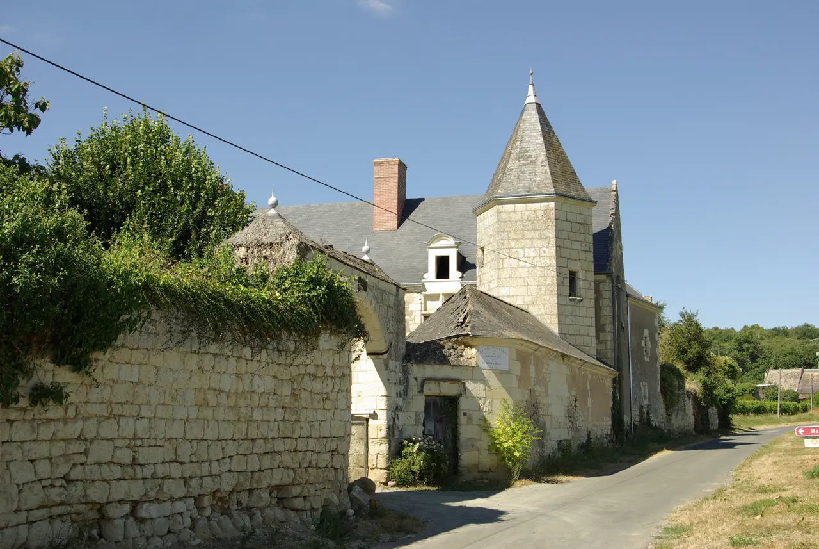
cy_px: 274
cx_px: 410
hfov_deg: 42.3
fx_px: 1059
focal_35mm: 46
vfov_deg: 29.0
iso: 100
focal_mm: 31
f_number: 8
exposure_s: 1/250
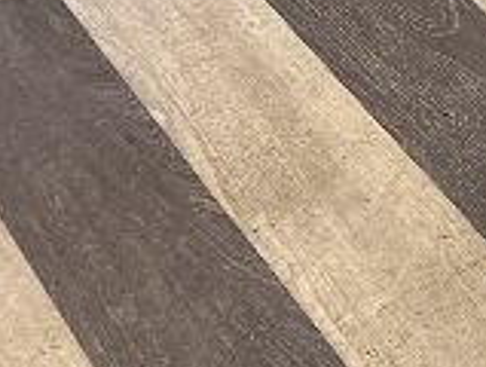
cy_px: -685
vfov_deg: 7.9
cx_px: 1412
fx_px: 2350
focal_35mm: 167
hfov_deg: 9.5
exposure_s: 1/120
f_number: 1.5
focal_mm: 5.7
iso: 100
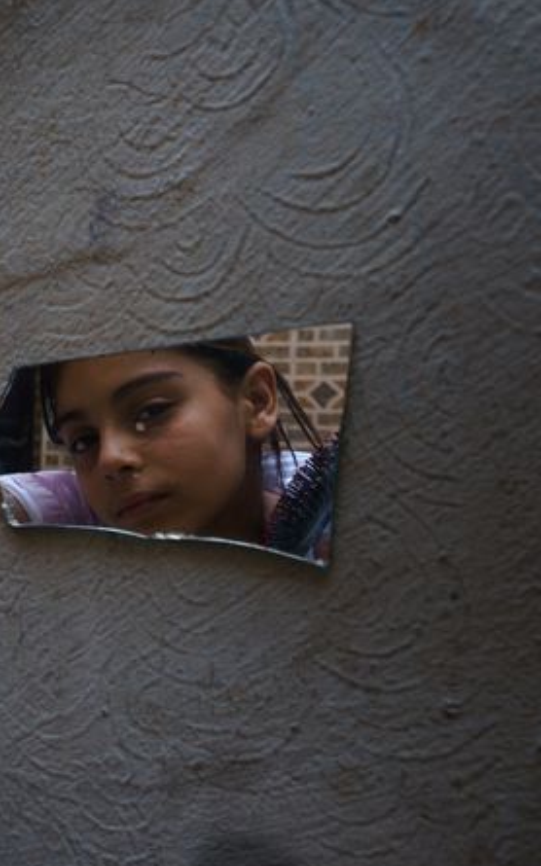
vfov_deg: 43.4
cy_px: 480
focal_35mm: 46
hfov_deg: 26.4
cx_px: -4
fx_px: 1086
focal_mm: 25.1
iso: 1250
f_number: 5.6
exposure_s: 1/250
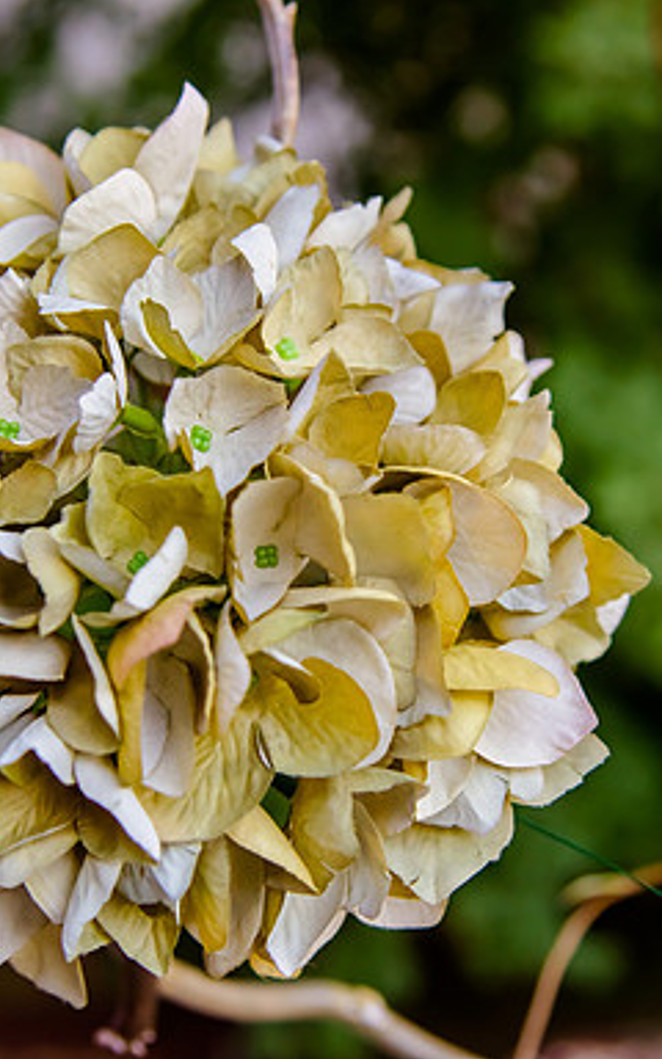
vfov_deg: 27.8
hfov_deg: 17.6
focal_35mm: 74
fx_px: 2136
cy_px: 528
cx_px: 314
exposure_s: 1/400
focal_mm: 48
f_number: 4.5
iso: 1000
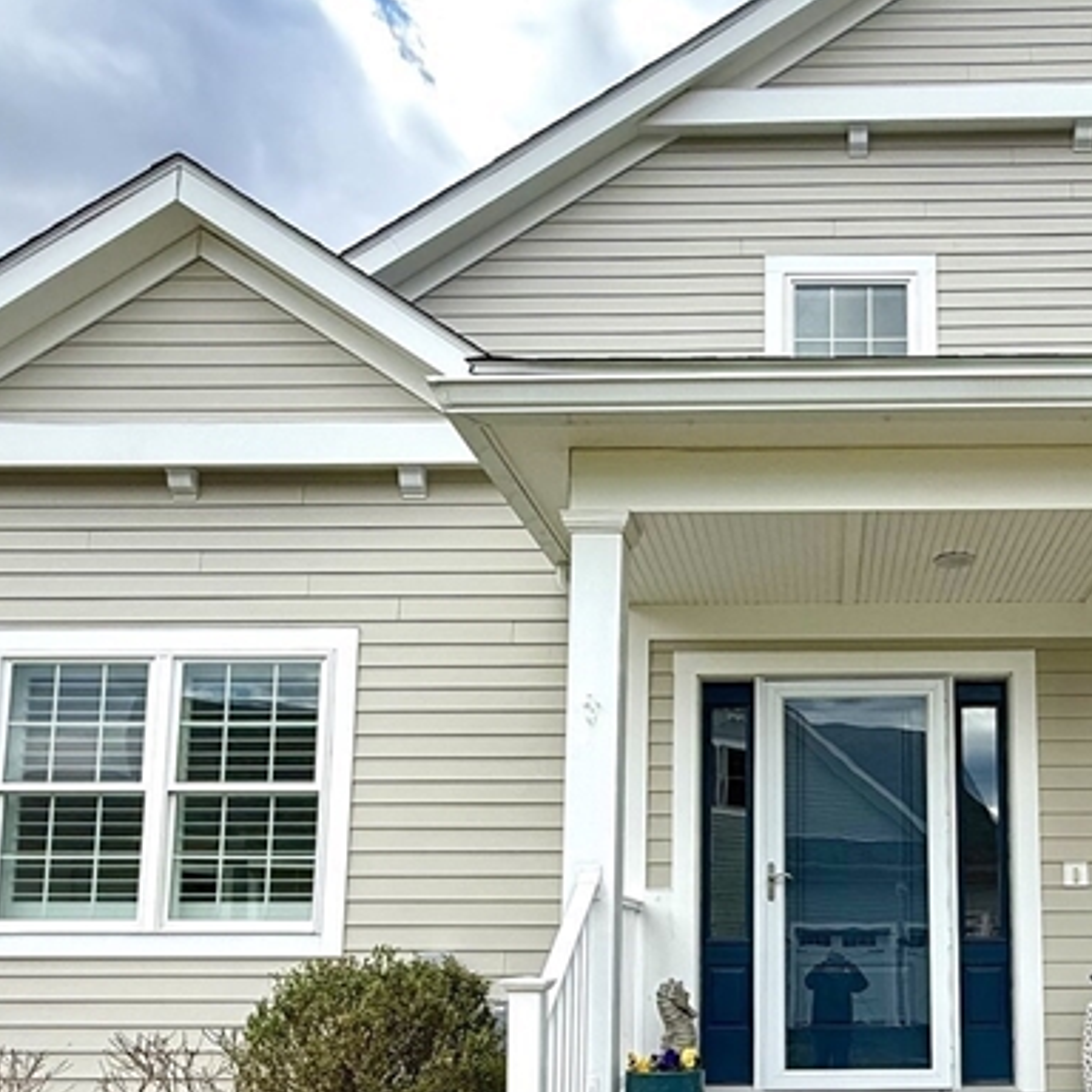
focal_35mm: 33
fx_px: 1178
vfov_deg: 47.7
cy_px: 828
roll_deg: +0.2
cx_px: 825
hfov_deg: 47.8
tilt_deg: +6.1
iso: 50
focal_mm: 2.22
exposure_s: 1/789
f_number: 2.2
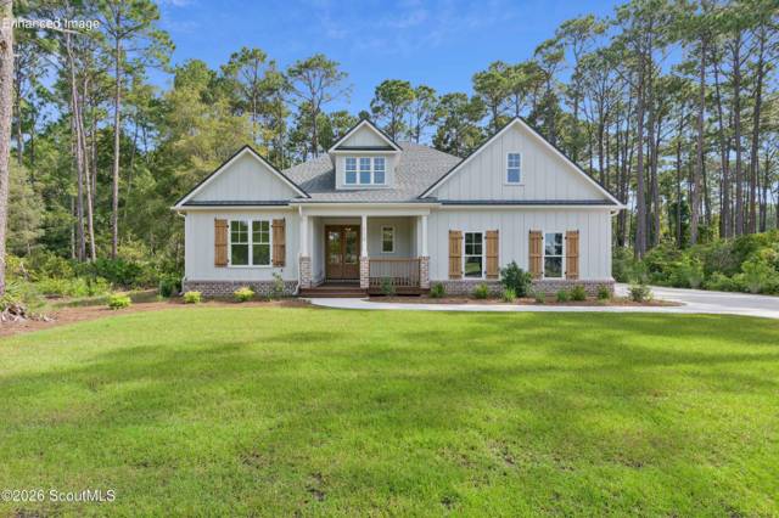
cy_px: 259
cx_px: 390
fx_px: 368
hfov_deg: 93.3
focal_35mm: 17
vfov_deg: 70.4
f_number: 8
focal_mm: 17
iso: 250
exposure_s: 1/160
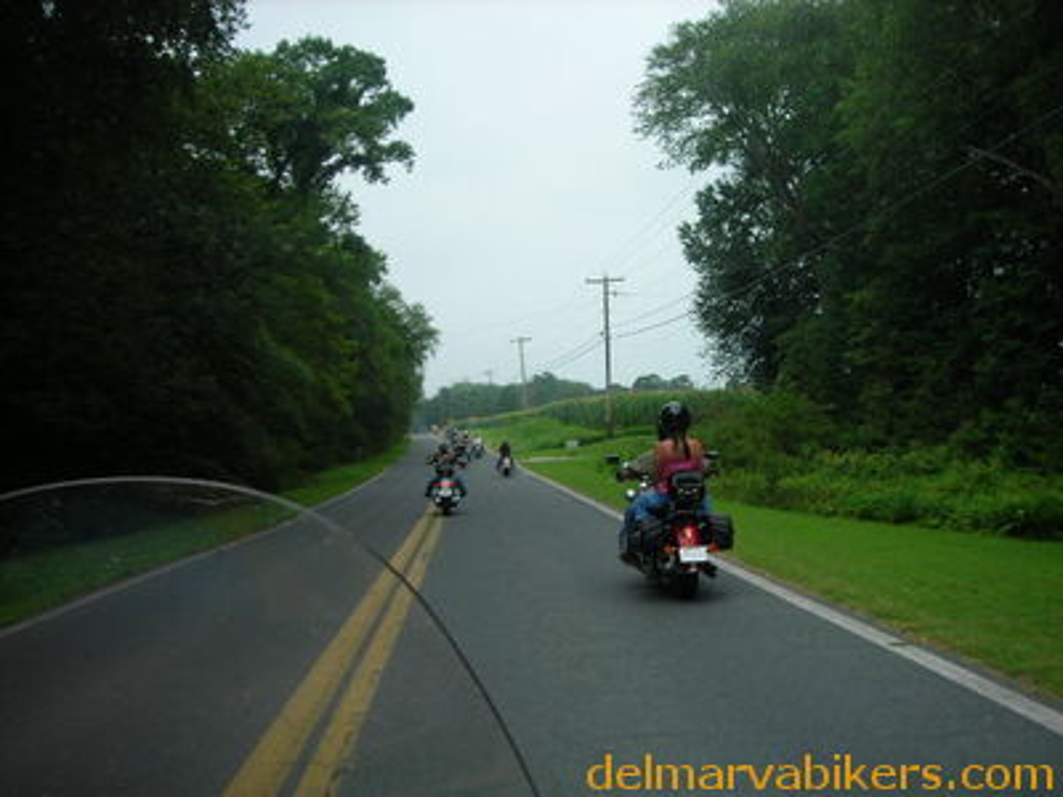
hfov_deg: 49.0
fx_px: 1167
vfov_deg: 37.7
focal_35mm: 38
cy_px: 398
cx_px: 532
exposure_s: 1/584
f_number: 3.2
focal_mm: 6.3
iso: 50
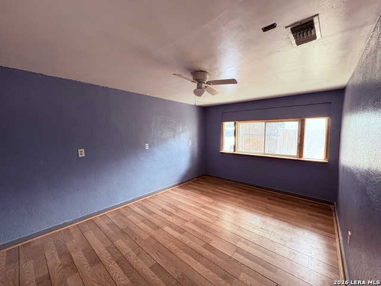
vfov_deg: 85.7
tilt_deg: -4.9
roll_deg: +0.1
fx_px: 154
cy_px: 143
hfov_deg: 102.1
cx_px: 190
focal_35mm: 14
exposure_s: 1/60
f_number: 2.2
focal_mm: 2.22
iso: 320
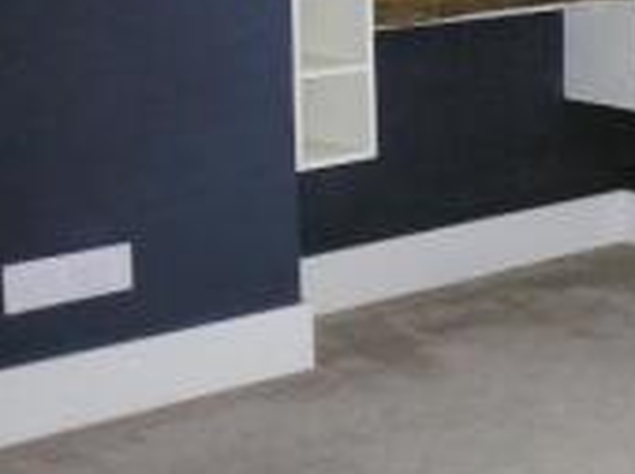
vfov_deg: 14.9
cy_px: -65
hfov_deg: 18.5
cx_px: 906
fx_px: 1759
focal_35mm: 96
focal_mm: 14
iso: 160
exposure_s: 1/160
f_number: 2.8
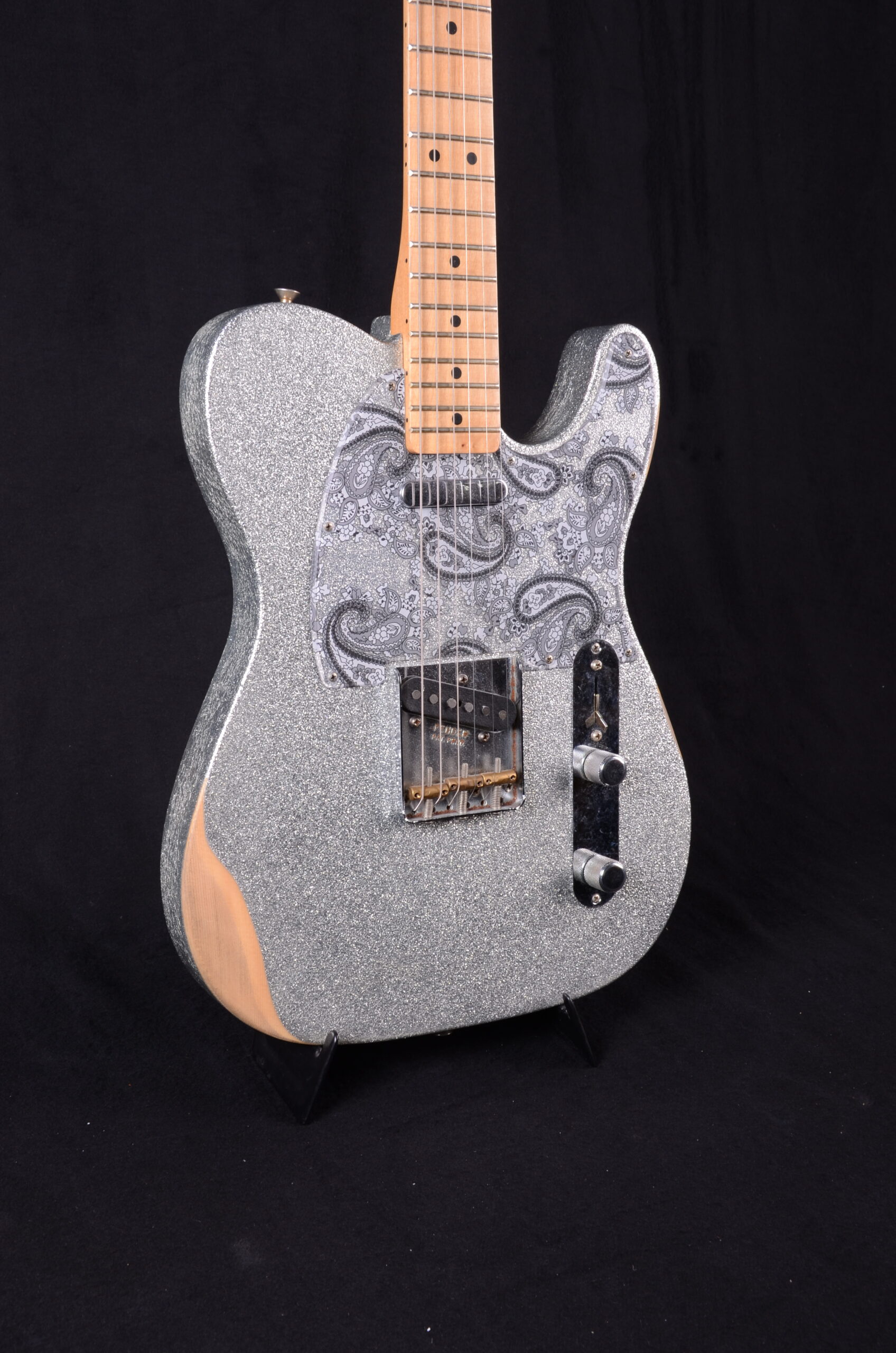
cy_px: 676
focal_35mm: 48
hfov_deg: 28.0
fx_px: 1800
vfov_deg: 41.2
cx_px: 448
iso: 200
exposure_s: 1/200
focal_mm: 32
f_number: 13
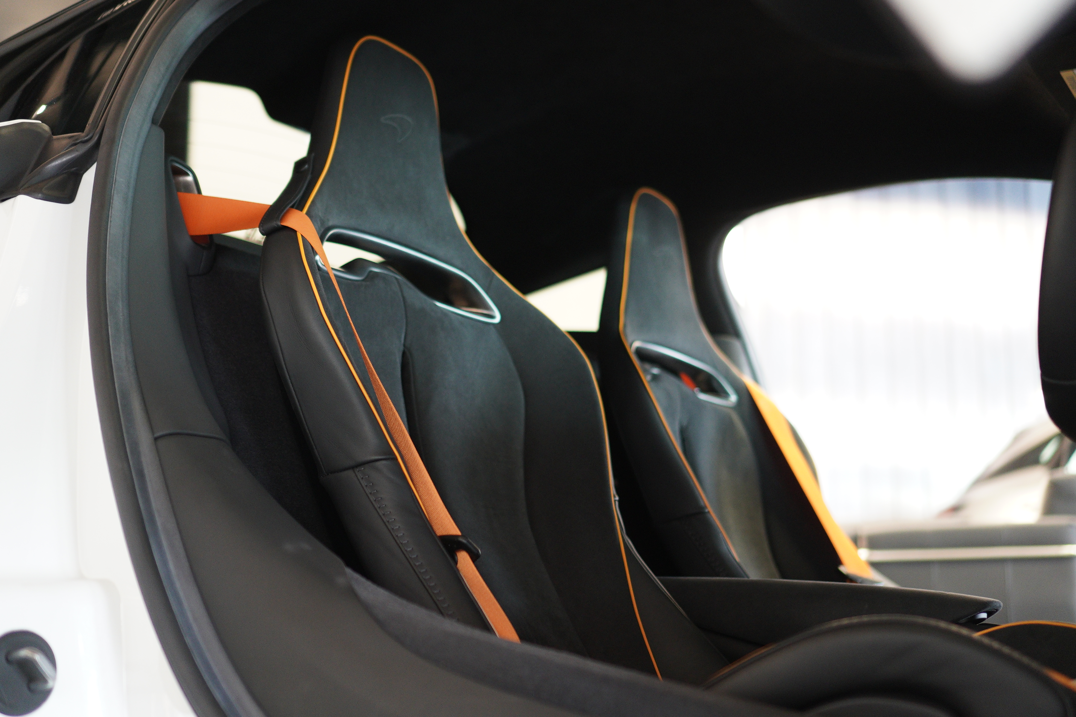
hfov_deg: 38.2
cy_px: 358
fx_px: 1554
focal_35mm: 52
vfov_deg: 26.0
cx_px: 538
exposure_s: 1/100
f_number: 2
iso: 1250
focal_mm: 35
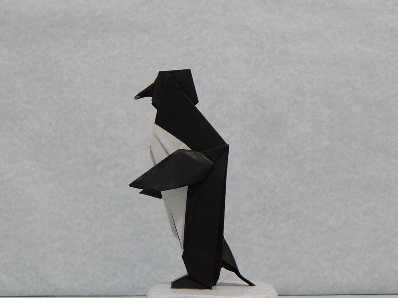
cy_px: 149
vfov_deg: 24.0
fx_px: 701
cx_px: 199
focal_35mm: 61
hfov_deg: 31.7
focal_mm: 10.9
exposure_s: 1/13
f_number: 4
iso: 400
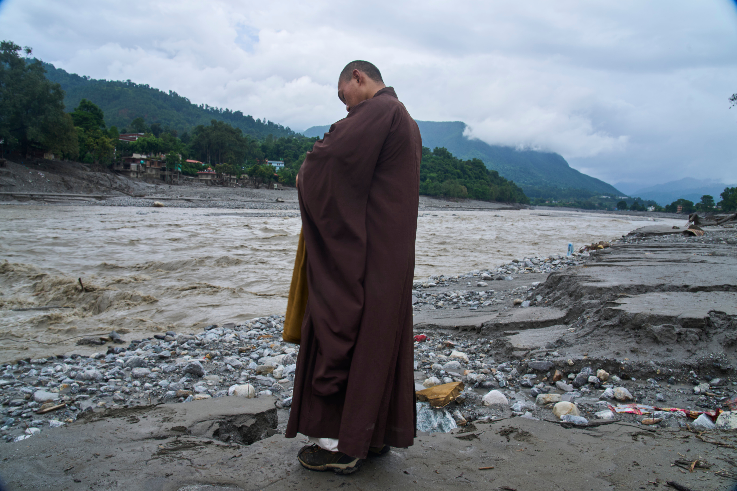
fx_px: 491
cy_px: 246
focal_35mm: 24
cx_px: 368
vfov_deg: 53.1
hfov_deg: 73.7
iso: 100
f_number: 13
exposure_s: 1/80
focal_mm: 24
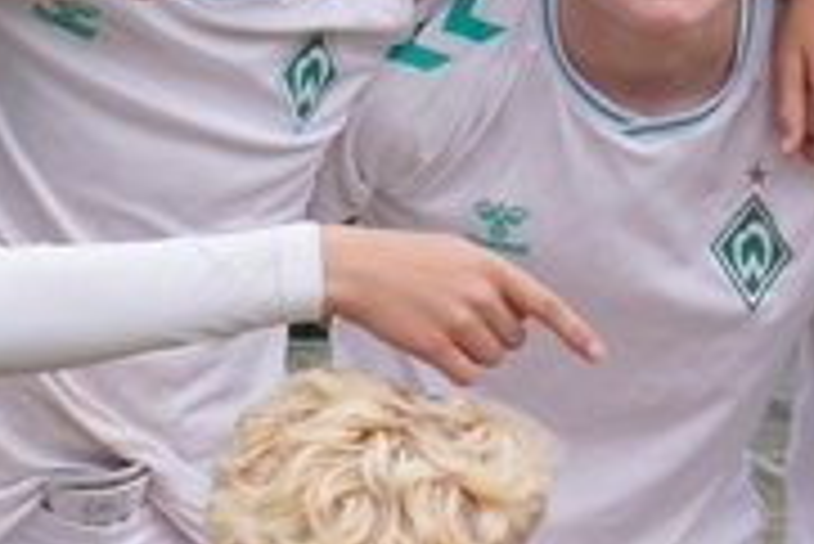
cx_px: 1484
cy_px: 506
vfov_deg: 6.2
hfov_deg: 8.9
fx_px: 5024
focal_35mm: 222
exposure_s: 1/320
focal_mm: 28
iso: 100
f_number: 4.5
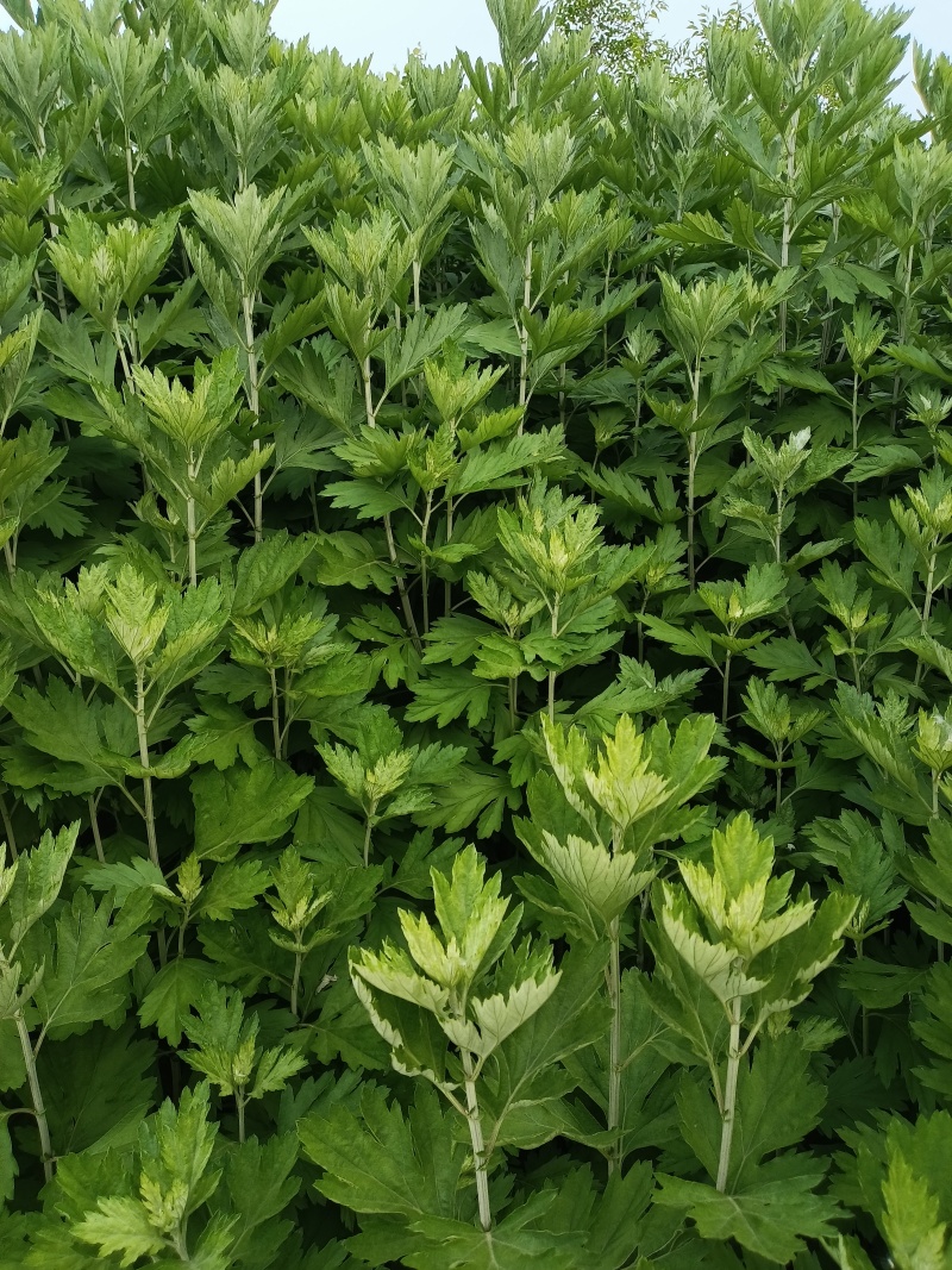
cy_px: 635
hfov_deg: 51.3
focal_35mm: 27
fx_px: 990
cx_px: 476
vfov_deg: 65.3
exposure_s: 1/100
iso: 101
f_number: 1.8
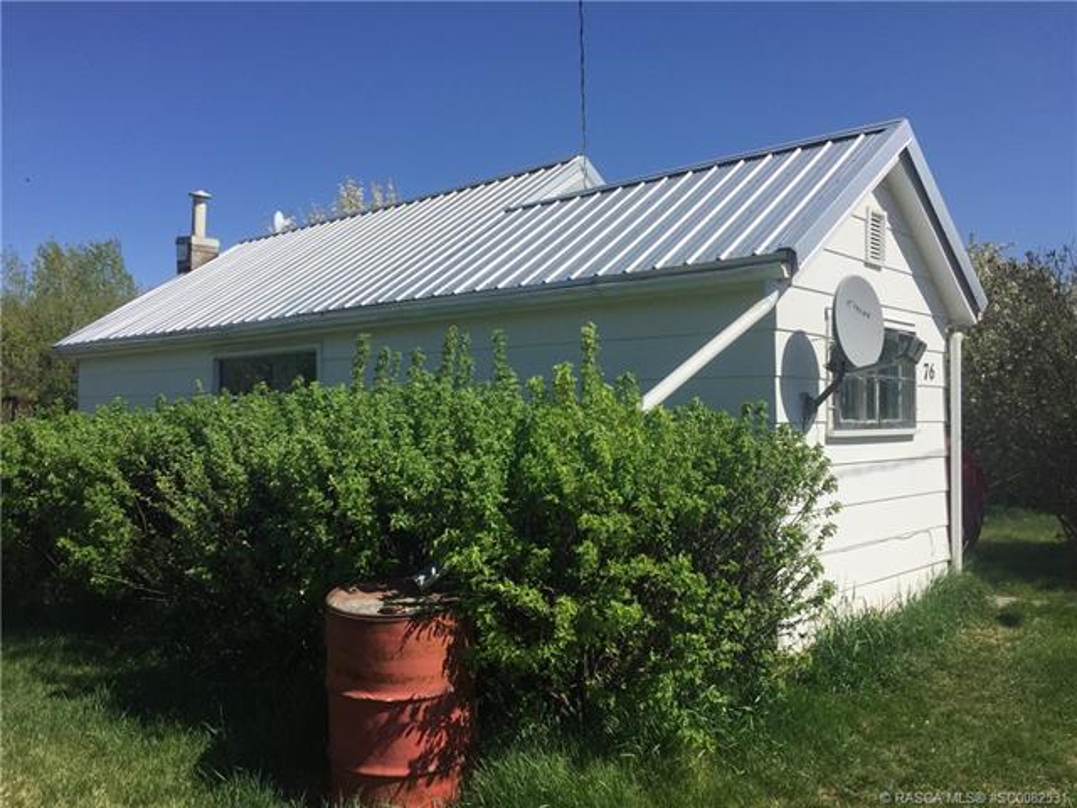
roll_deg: -1.2
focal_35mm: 29
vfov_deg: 48.2
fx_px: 902
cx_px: 538
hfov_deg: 61.7
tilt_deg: +0.0
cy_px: 404
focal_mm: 4.15
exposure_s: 1/3968
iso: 32
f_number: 2.2
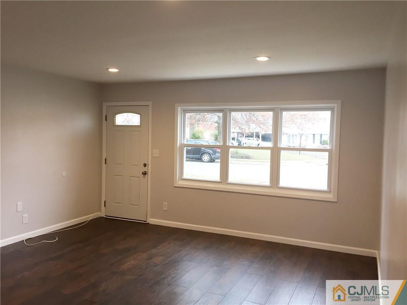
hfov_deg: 61.7
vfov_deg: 48.2
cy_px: 152
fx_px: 341
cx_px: 204
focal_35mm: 29
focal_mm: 4.15
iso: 32
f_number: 2.2
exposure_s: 1/30
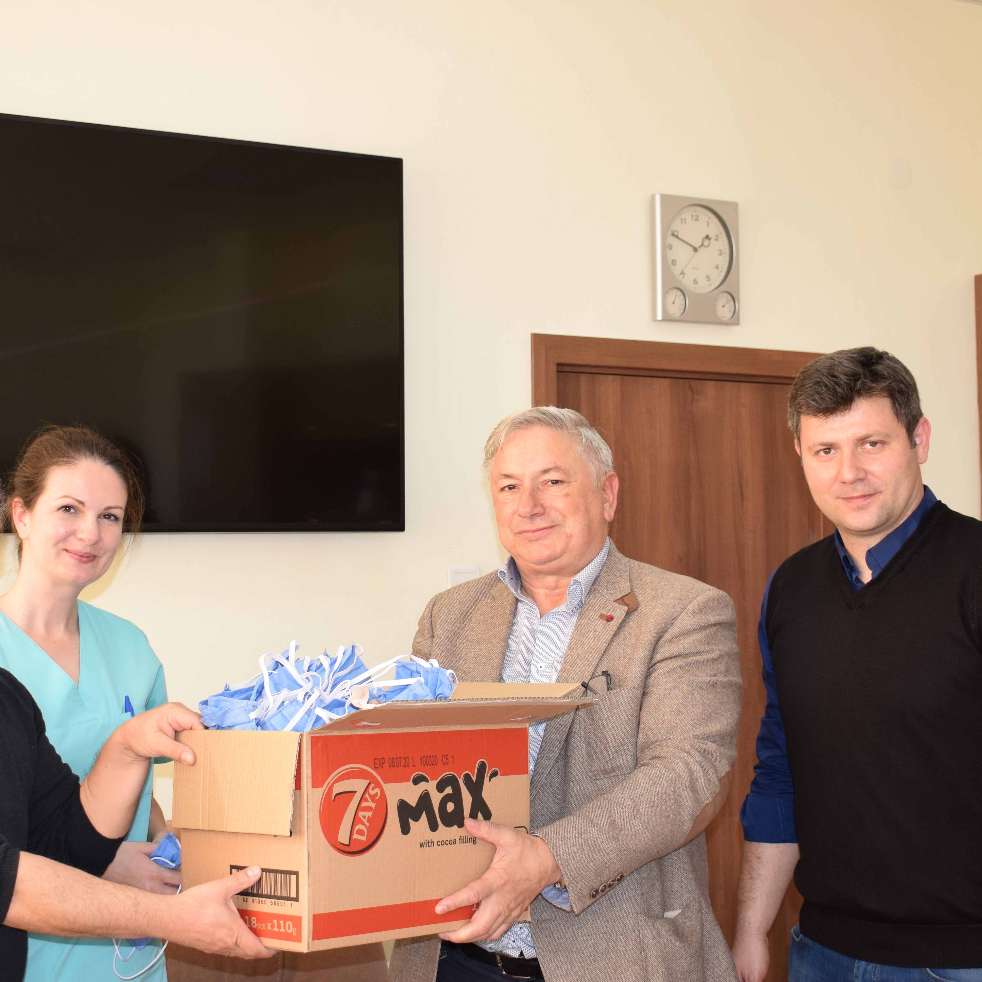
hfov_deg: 30.7
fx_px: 1786
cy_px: 492
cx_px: 391
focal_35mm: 56
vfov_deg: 30.7
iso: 500
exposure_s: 1/125
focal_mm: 29
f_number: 5.6
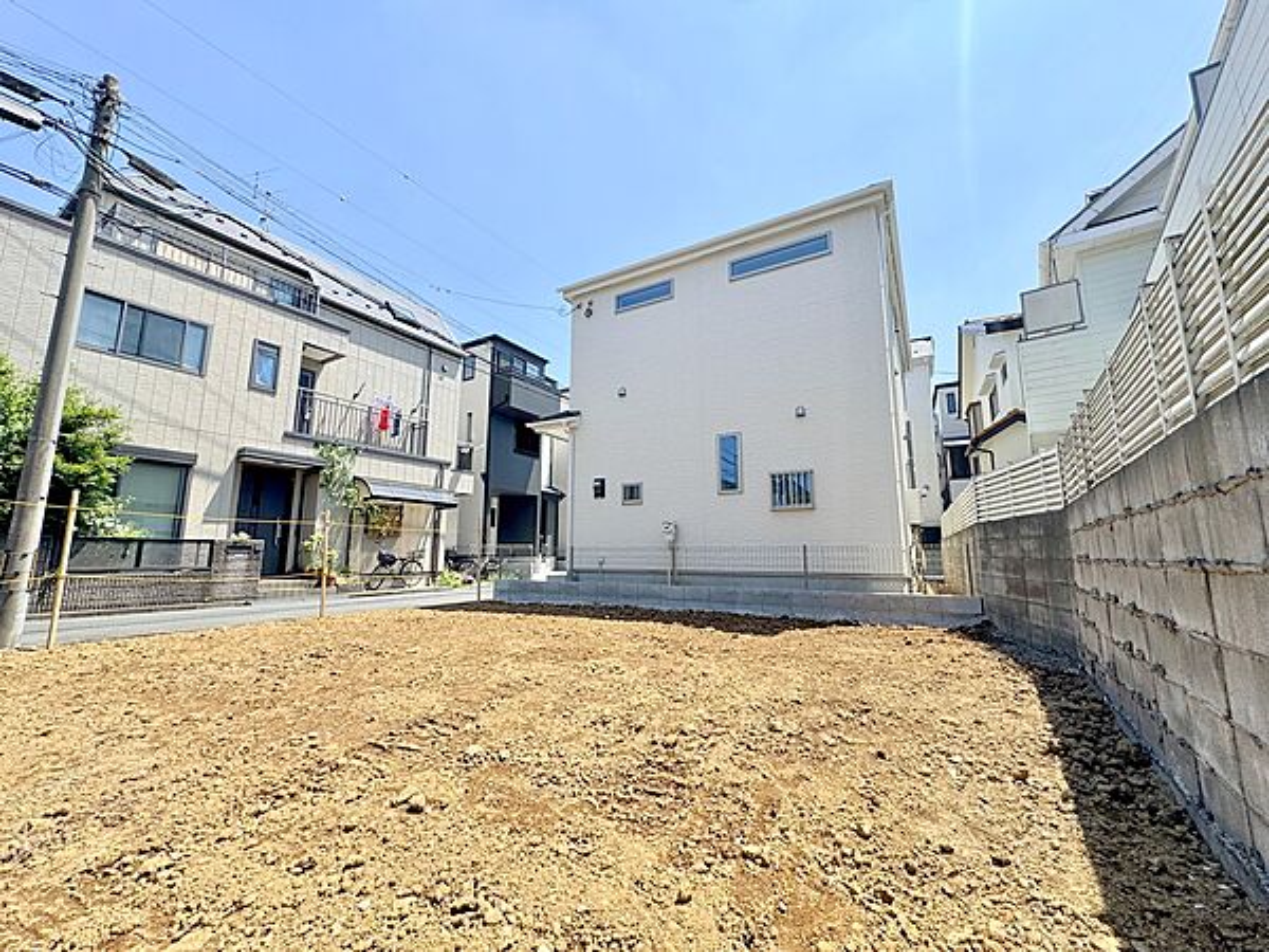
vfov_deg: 85.7
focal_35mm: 14
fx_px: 513
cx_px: 634
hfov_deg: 102.1
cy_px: 476
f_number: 2.2
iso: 50
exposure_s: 1/1143
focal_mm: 2.22
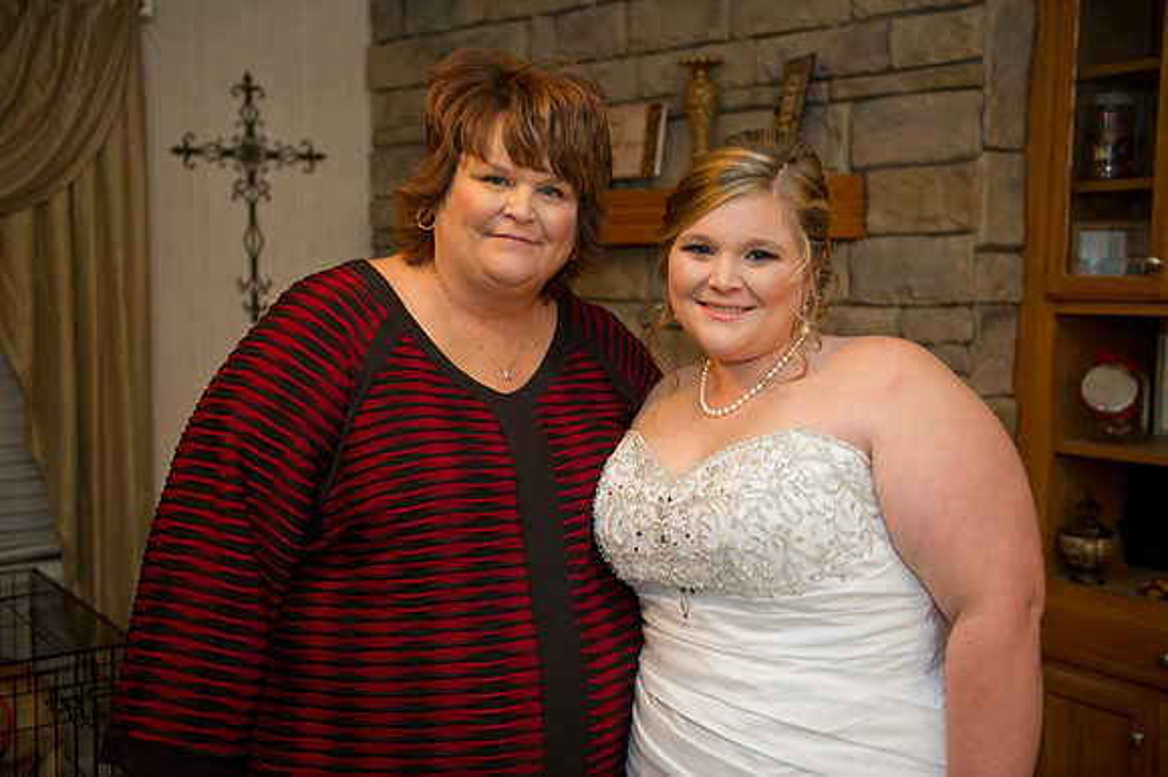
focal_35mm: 44
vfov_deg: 30.5
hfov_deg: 44.5
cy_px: 388
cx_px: 584
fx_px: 1427
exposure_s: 1/60
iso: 640
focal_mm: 44
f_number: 2.8
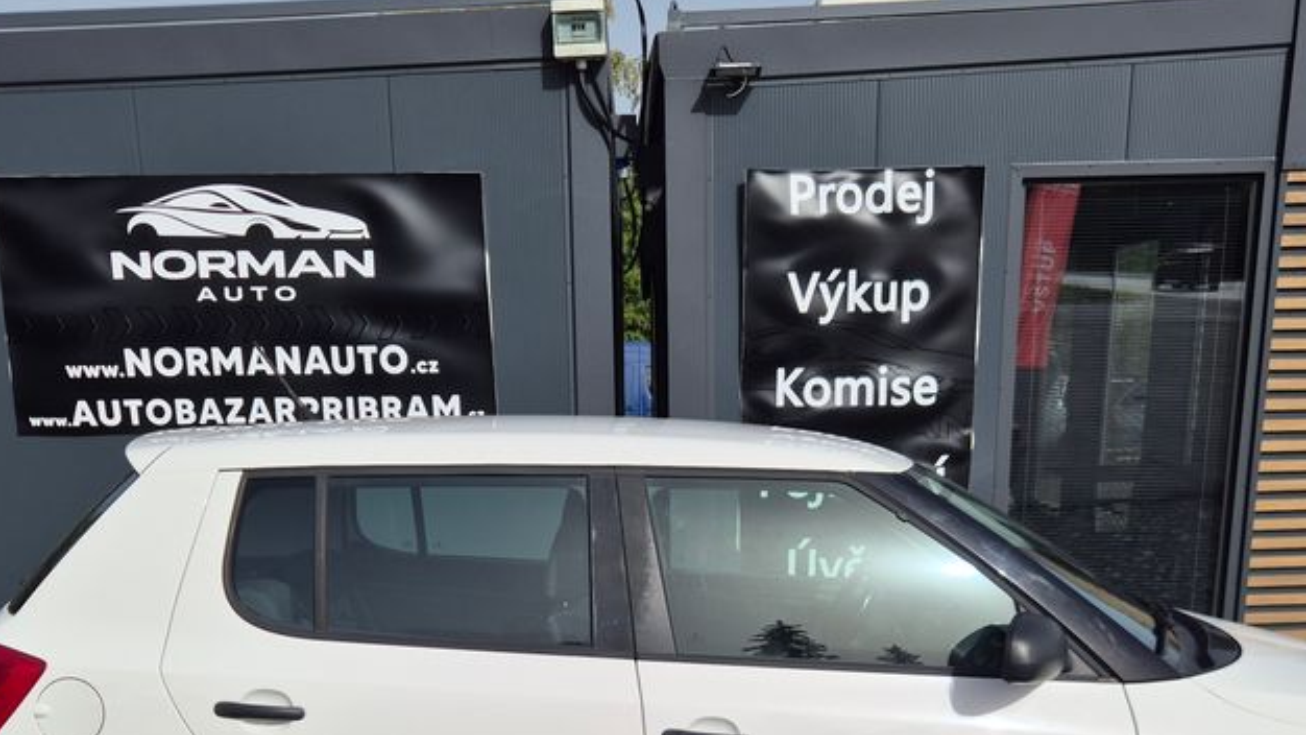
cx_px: 674
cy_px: 683
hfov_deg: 49.4
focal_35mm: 41
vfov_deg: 27.8
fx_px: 1420
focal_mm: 5.4
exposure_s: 1/3256
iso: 25
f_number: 1.8
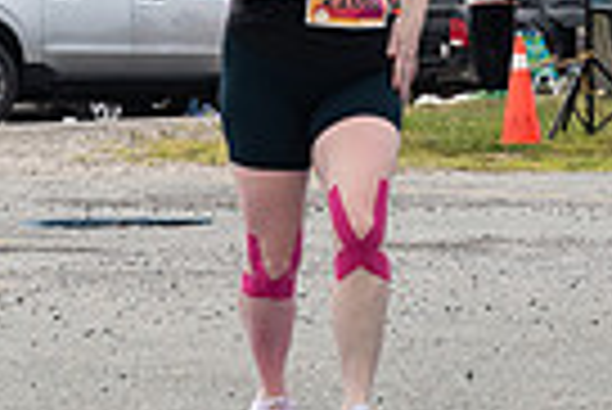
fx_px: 4935
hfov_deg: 7.1
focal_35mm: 290
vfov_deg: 4.7
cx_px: 92
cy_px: -331
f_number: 4
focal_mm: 56
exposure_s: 1/3200
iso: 800
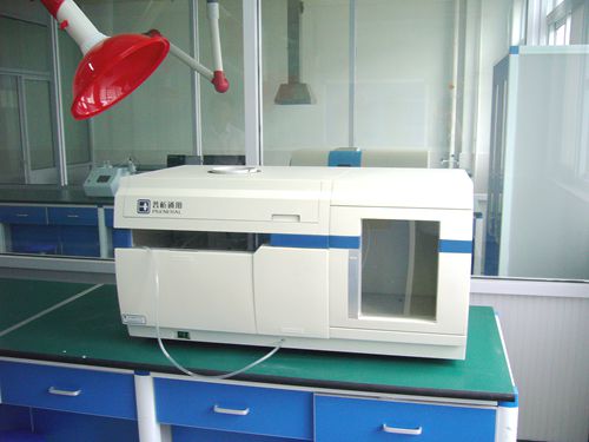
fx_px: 596
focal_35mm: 35
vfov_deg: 40.7
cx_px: 294
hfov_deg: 52.6
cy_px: 221
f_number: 2.8
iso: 100
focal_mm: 5.8
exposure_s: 1/60
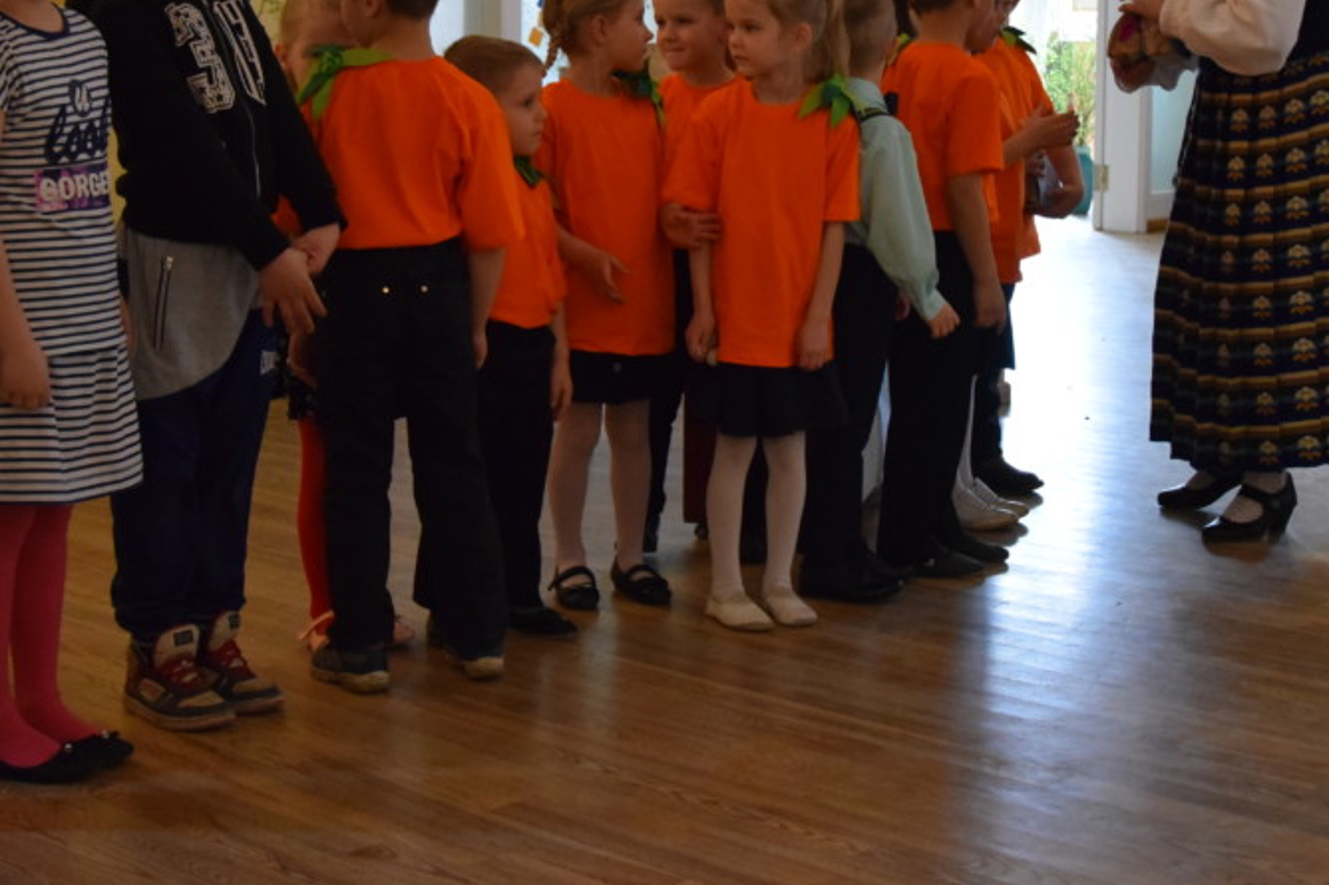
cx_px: 764
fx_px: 2546
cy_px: 220
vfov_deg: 19.6
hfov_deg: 29.2
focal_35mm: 69
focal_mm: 30
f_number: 4.2
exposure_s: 1/250
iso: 3200
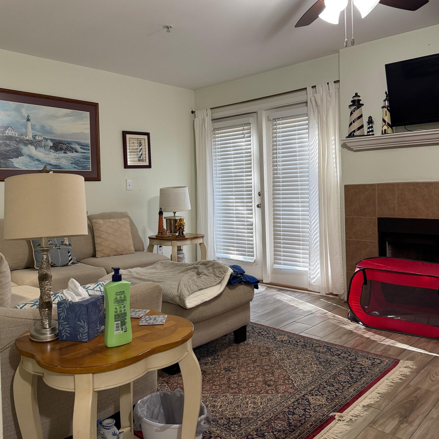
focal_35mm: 29
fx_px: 416
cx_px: 220
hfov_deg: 55.6
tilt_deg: -0.5
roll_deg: +1.4
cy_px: 191
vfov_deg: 55.5
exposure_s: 1/60
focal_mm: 6.76
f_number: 1.78
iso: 200
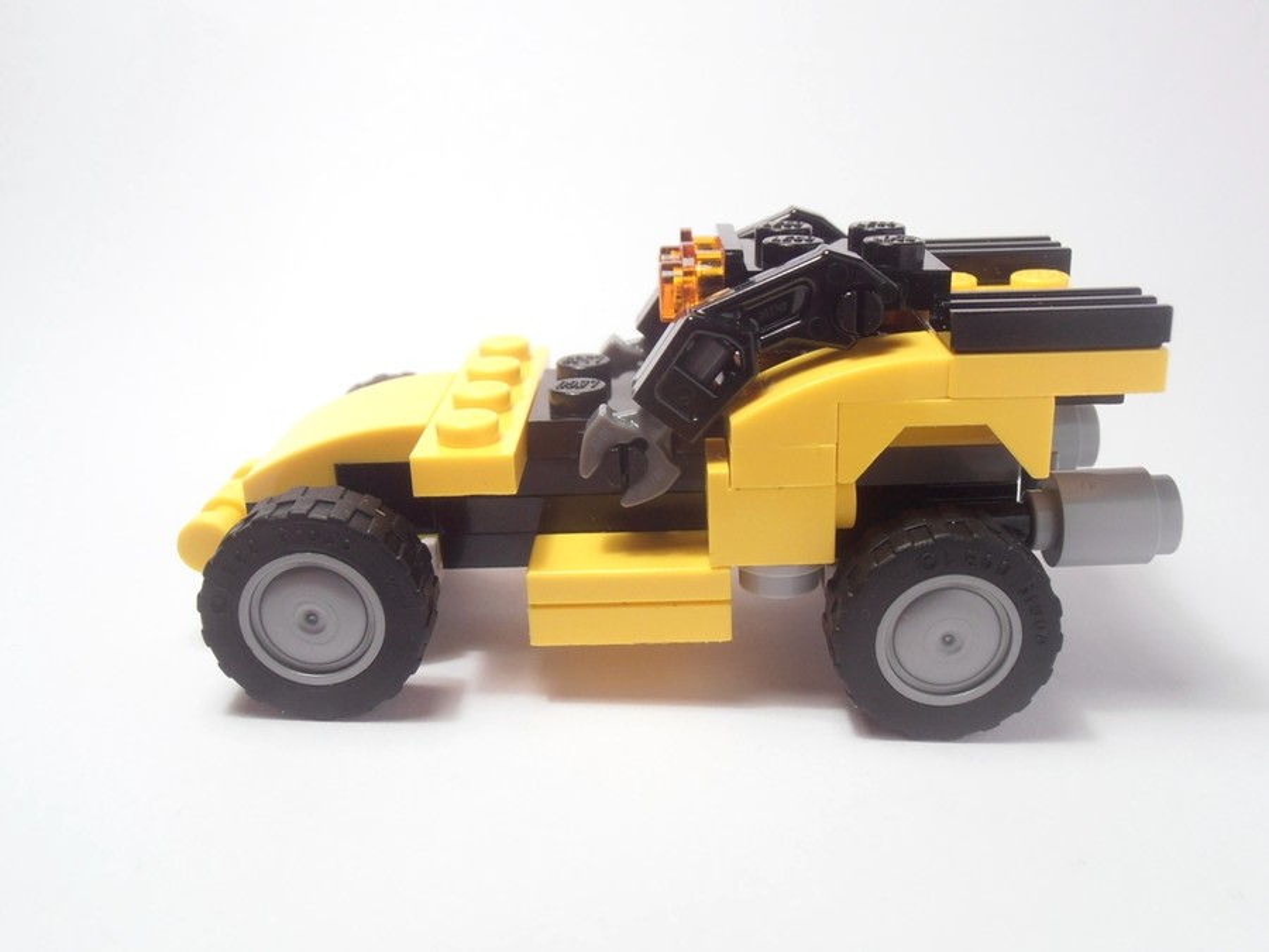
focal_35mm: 37
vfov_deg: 38.7
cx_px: 634
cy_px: 476
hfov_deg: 50.1
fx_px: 1356
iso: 80
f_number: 3.9
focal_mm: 6.61
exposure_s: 1/40
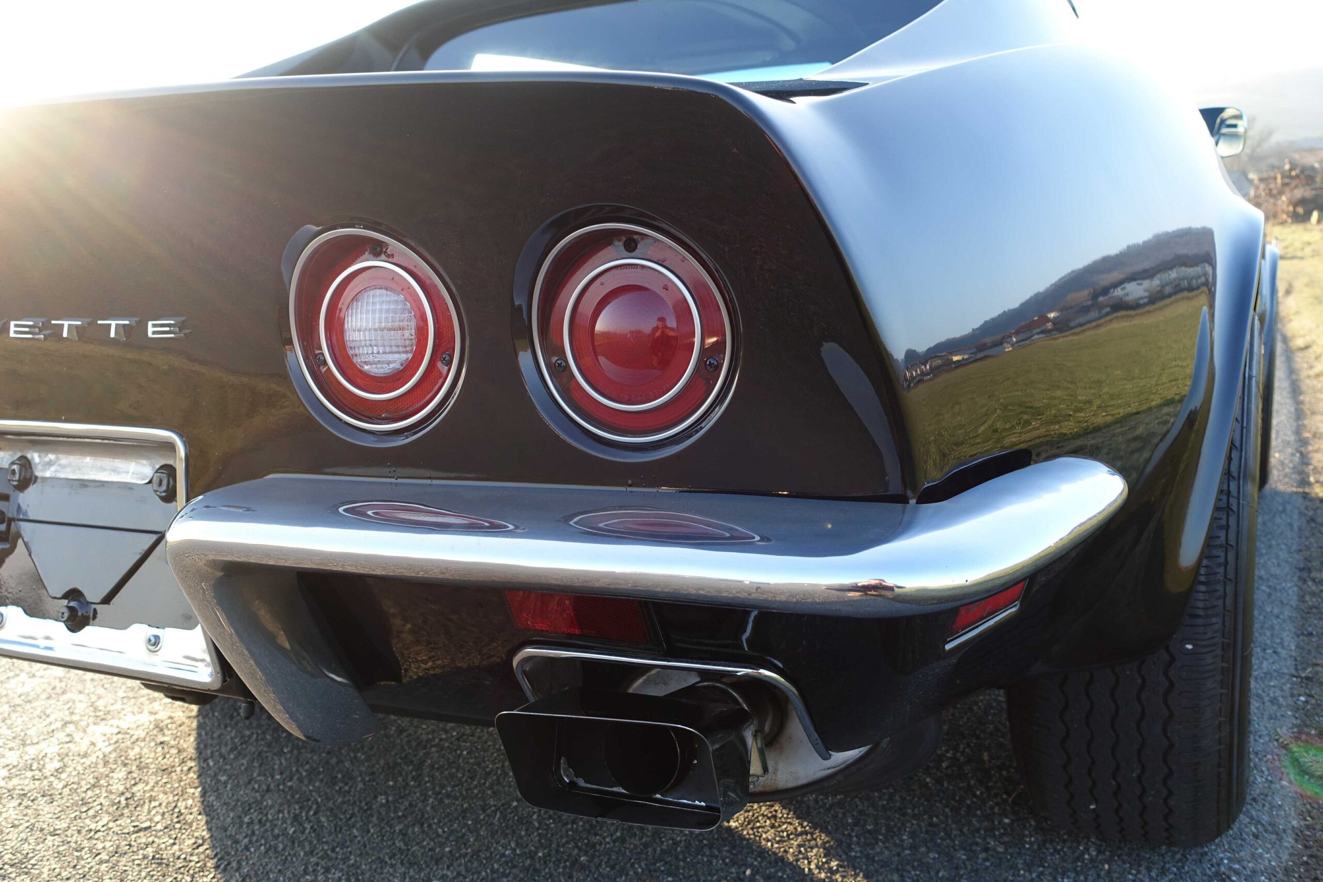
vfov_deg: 37.9
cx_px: 662
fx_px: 1286
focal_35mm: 35
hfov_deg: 54.4
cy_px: 441
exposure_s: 1/80
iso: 125
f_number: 4
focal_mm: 12.81
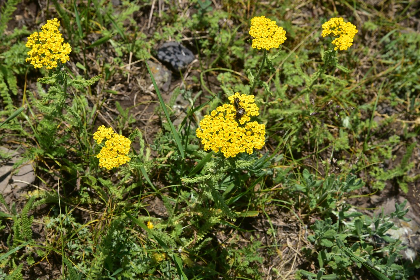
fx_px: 583
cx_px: 210
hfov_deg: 39.6
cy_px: 140
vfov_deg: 27.0
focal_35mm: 50
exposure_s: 1/125
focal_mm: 50
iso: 100
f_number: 14
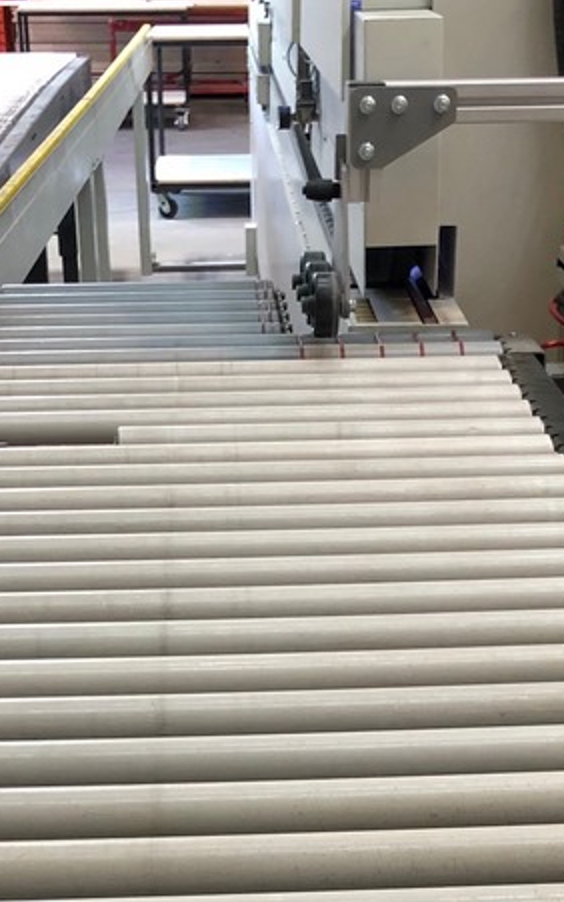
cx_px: 268
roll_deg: +1.0
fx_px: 1746
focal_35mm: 71
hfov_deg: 18.4
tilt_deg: -32.4
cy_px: 994
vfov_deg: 26.6
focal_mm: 4
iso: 50
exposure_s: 1/15
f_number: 1.8
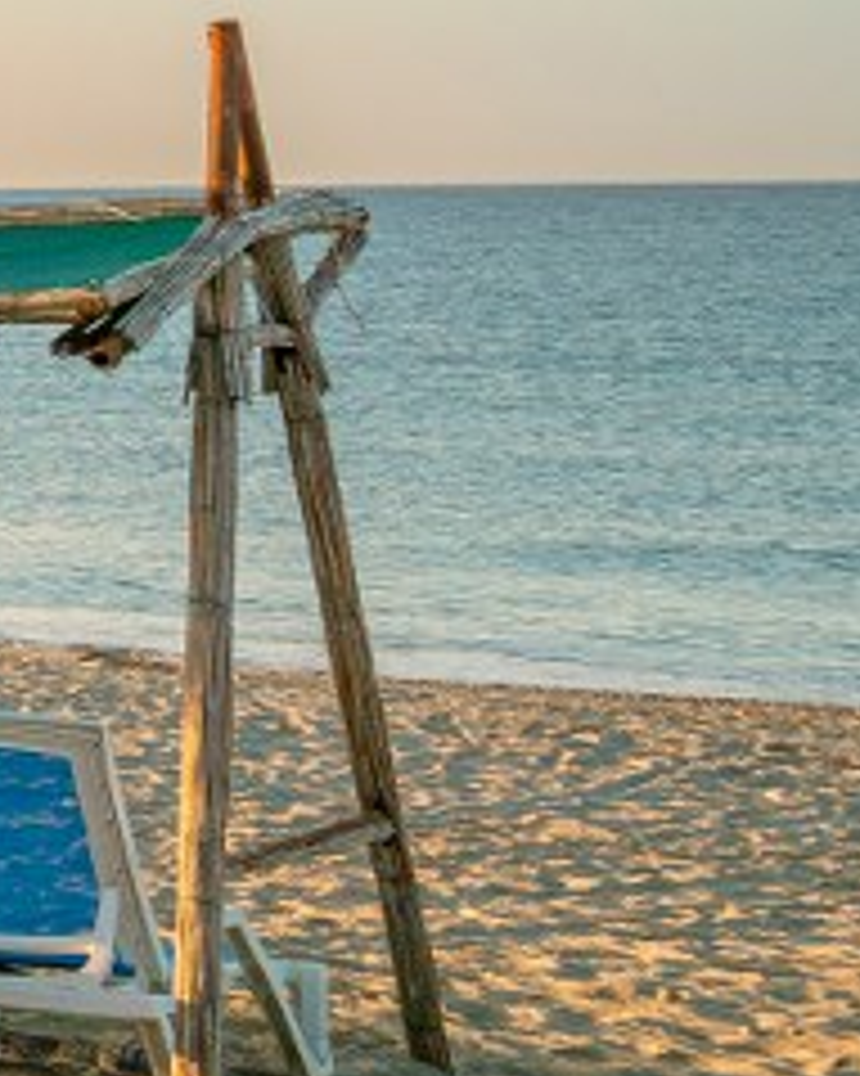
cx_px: -2580
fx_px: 3406
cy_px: 16
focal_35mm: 107
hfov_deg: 8.1
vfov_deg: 17.6
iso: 100
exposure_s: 1/125
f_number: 8
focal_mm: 17
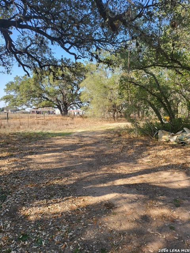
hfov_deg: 56.8
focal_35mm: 24
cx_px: 95
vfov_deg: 71.6
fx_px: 176
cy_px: 126
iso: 40
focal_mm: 5
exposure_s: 1/664
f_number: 1.8
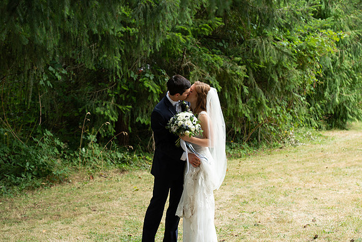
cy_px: 121
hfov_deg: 22.6
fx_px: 905
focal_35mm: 90
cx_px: 181
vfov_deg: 15.2
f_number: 5.6
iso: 400
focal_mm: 90
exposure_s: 1/125
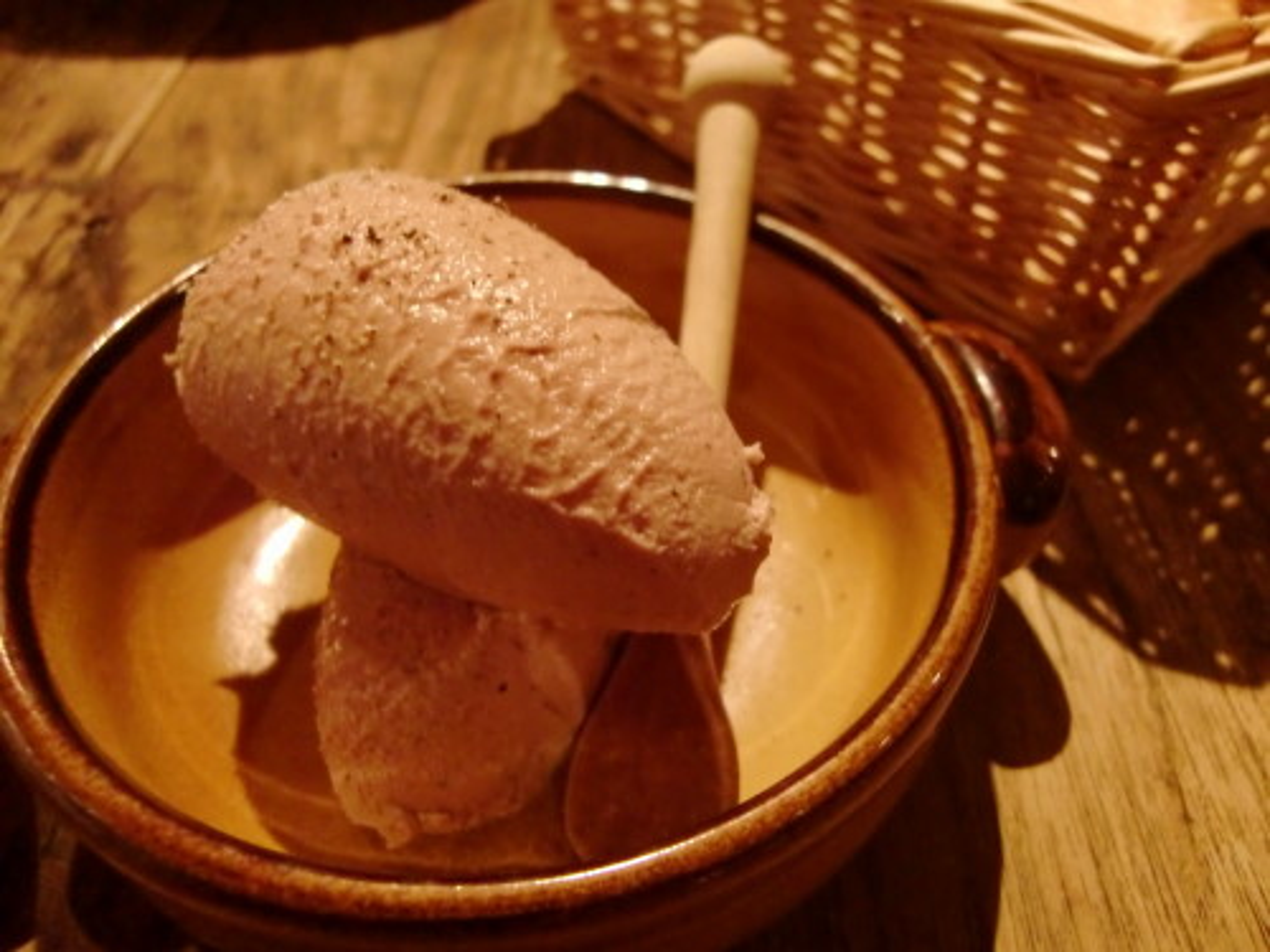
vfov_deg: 49.7
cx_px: 635
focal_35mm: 28
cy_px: 476
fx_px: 1027
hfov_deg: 63.4
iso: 400
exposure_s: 1/5
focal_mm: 4.9
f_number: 2.6
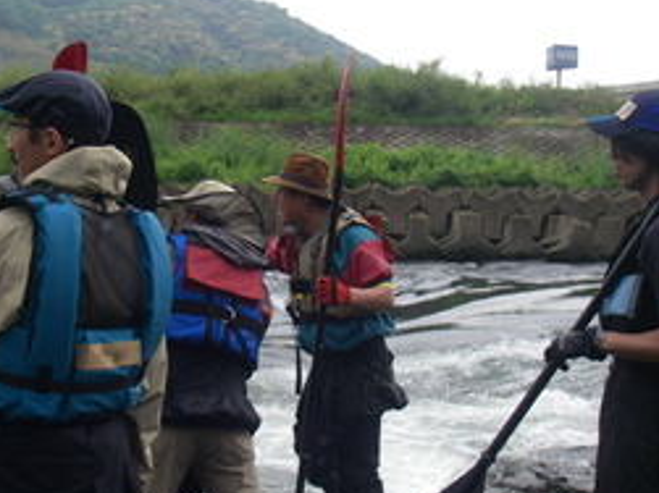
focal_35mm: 53
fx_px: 1009
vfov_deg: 27.5
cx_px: 239
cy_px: 245
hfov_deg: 35.9
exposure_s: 1/200
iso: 64
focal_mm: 6.3
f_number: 3.3
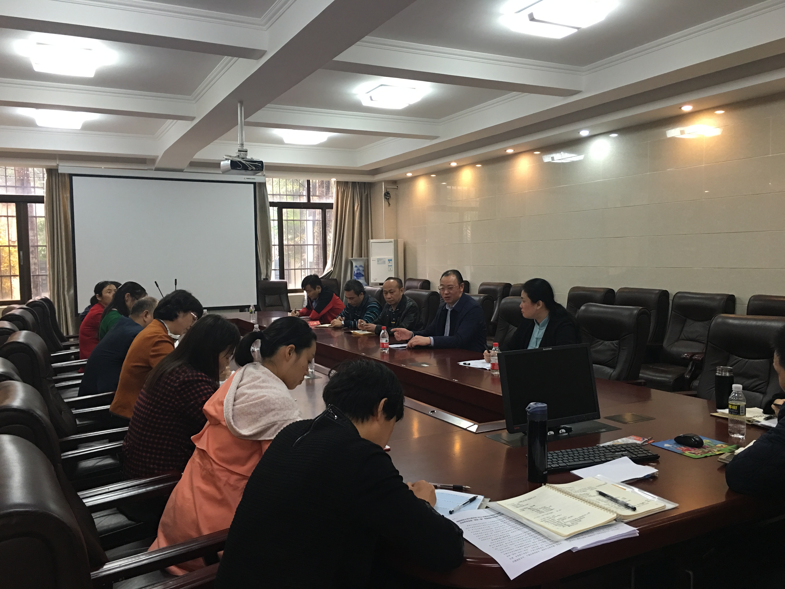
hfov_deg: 61.7
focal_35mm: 29
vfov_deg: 48.2
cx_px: 392
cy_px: 294
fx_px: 658
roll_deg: +1.2
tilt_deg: -2.7
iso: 80
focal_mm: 4.15
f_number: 2.2
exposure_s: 1/17
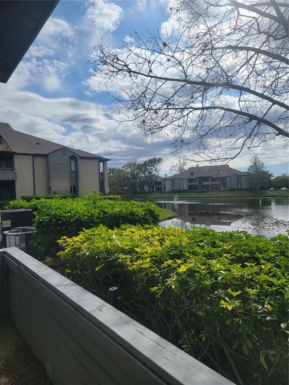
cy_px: 192
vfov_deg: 71.6
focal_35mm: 24
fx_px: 267
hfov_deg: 56.8
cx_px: 144
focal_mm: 6.7
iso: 16
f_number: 1.8
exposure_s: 1/2333
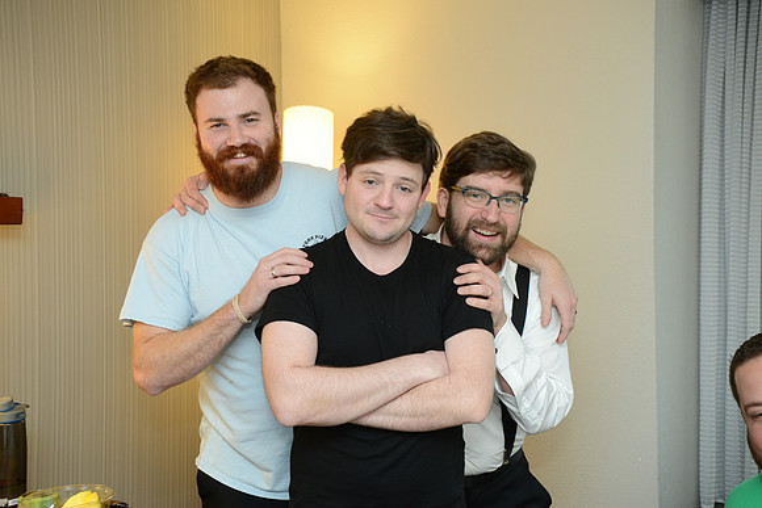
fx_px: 1016
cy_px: 254
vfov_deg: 28.1
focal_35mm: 48
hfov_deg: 41.1
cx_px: 381
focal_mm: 48
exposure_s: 1/60
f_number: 5.6
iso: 800
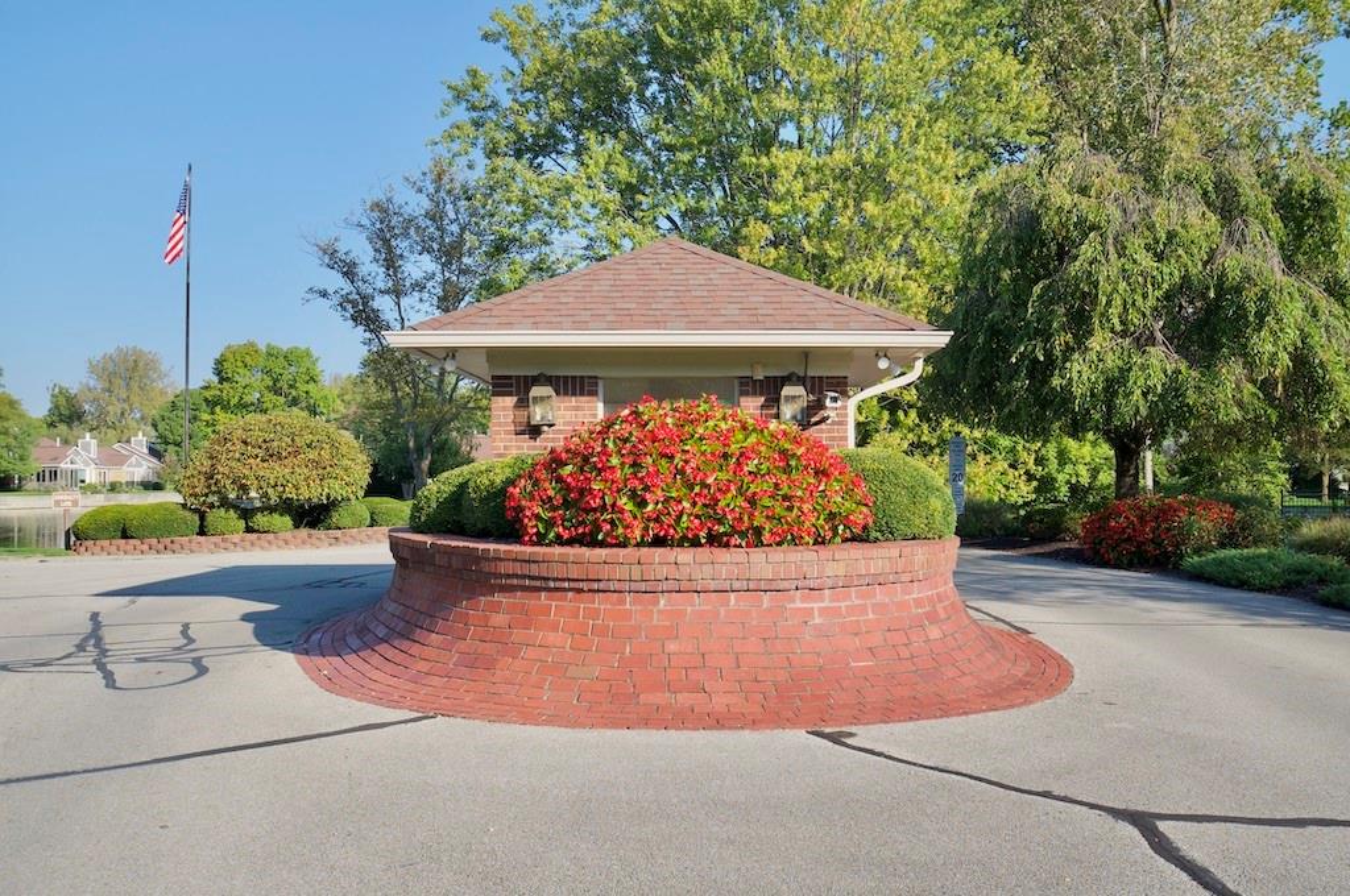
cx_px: 675
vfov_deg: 36.8
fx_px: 1348
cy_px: 448
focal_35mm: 36
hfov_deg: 53.2
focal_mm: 24
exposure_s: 1/250
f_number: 8
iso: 200
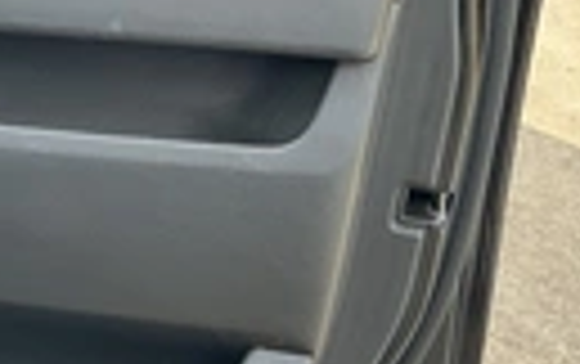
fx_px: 1456
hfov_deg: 21.0
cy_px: 90
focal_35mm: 92
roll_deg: -0.7
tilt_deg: -17.1
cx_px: -112
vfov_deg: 14.2
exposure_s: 1/122
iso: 20
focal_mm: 3
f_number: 1.8
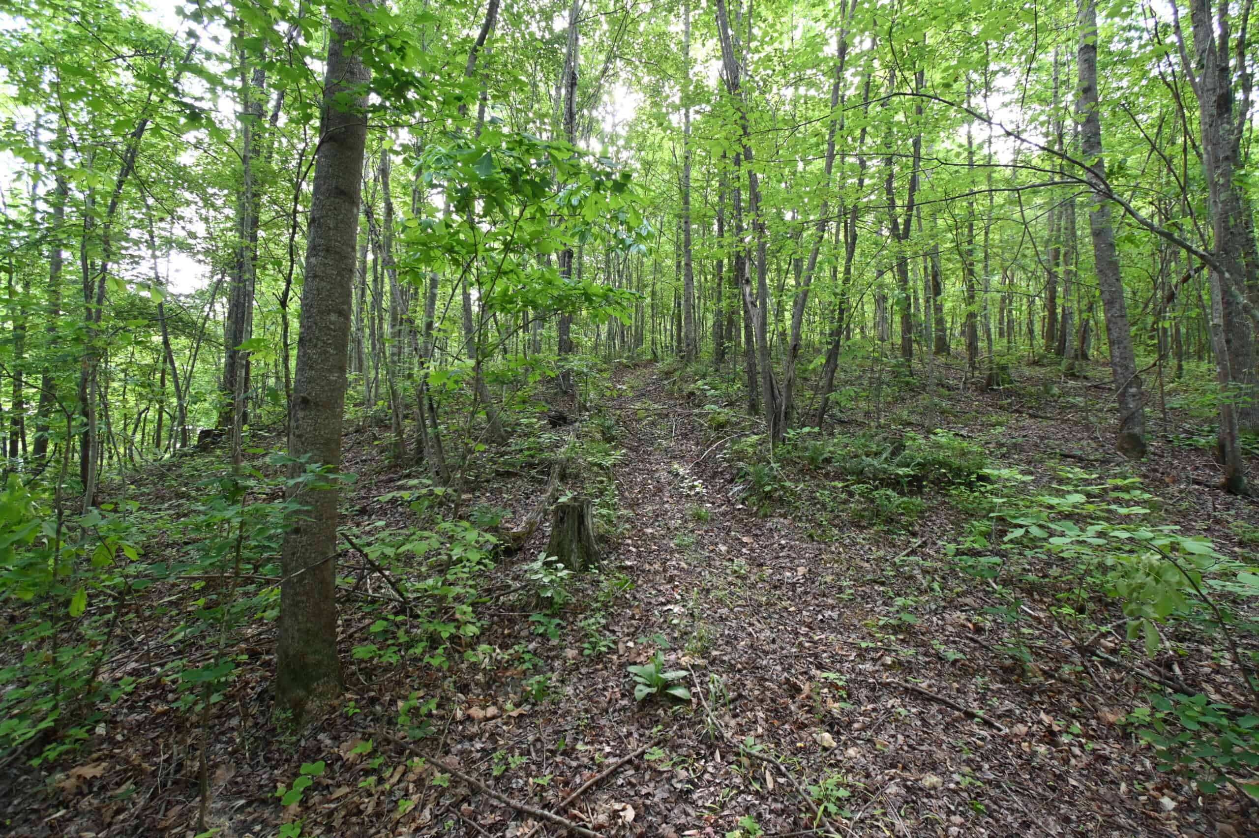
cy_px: 419
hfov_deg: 100.4
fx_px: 524
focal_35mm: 15
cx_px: 630
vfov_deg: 77.3
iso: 1250
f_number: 4.5
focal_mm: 10
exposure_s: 1/125
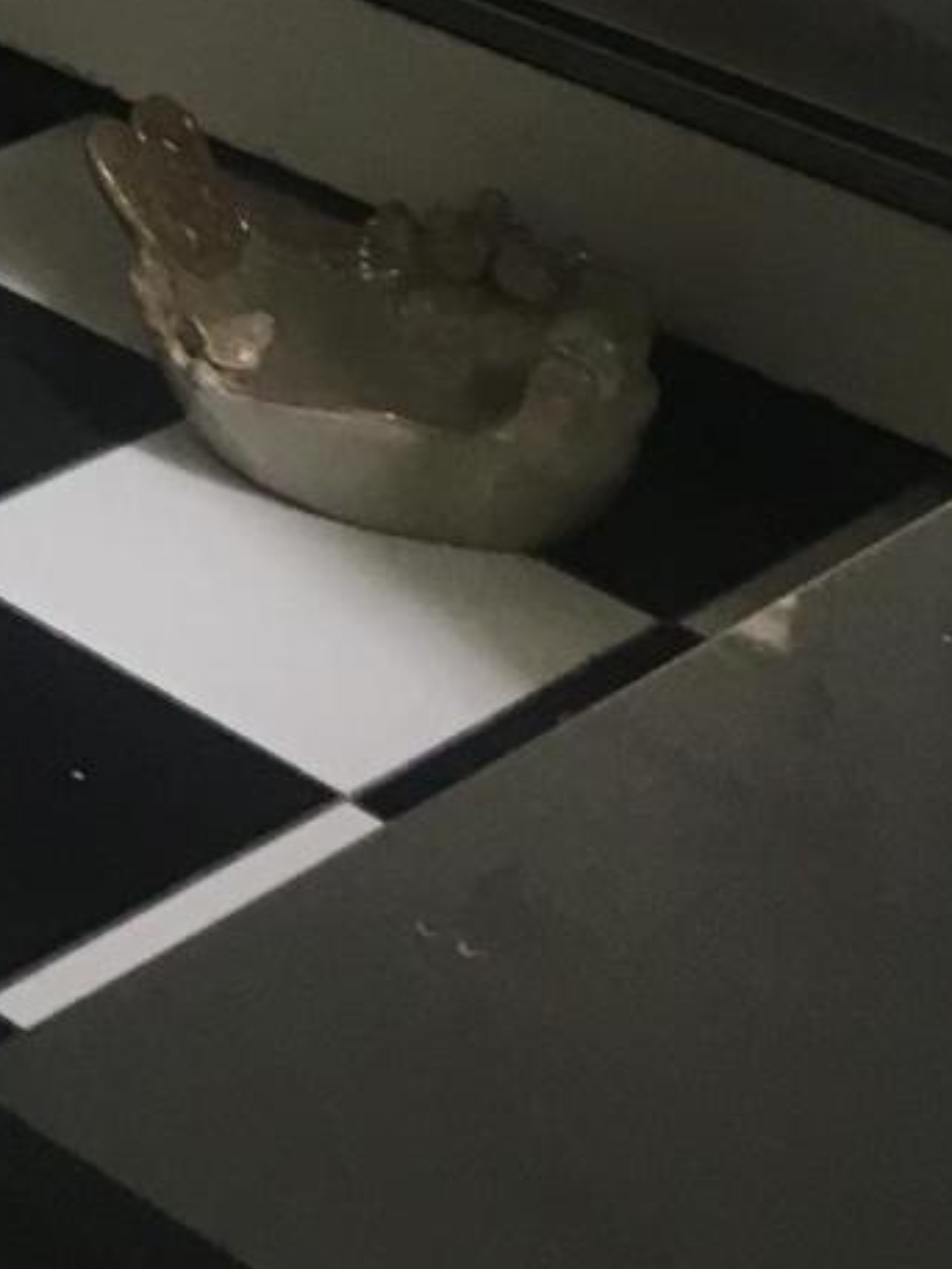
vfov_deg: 13.9
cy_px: -997
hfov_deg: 10.5
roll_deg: -1.7
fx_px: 4655
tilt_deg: -14.6
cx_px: -1107
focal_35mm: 127
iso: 64
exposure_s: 1/30
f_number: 2.2
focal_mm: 4.15
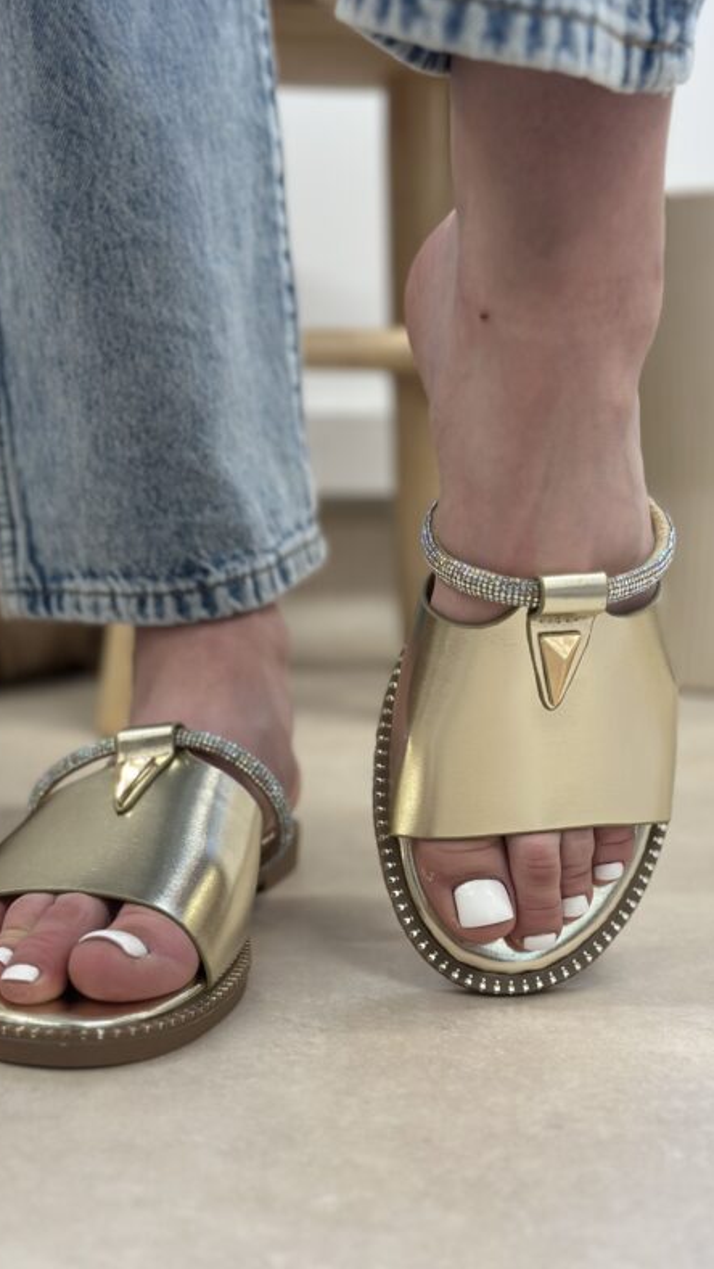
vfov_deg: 39.2
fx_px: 1783
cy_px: 627
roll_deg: -0.1
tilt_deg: -7.8
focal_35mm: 53
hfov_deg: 22.6
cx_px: 304
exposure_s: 1/100
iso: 200
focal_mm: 6.86
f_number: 1.78
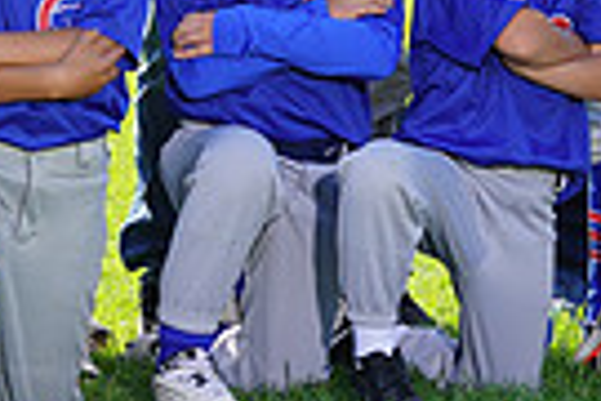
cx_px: -22
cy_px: -252
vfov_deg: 3.1
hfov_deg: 4.7
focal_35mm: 438
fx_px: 7312
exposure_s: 1/250
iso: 100
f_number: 6.3
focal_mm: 102
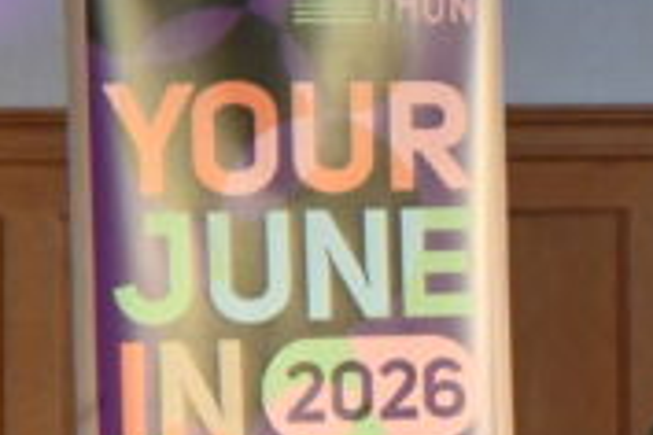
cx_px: 1701
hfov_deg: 4.6
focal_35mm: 435
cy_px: 153
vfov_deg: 3.2
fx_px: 7890
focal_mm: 50
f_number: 6.3
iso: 3600
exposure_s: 1/60
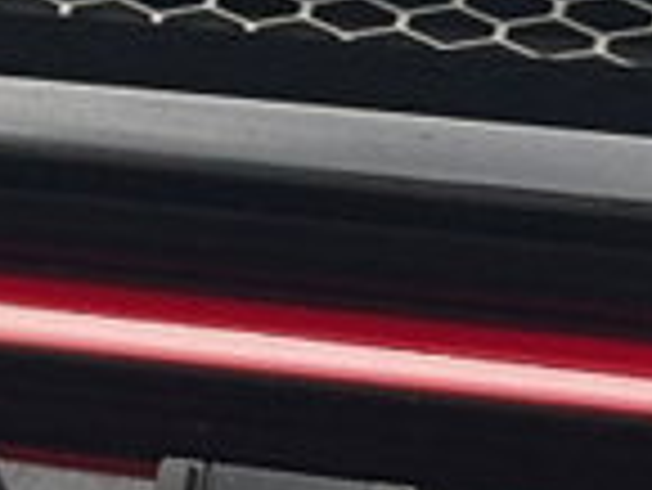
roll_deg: -3.5
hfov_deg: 5.4
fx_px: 6918
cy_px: 297
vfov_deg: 4.1
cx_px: -198
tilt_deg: -4.1
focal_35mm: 367
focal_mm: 5.96
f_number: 1.6
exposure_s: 1/60
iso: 125
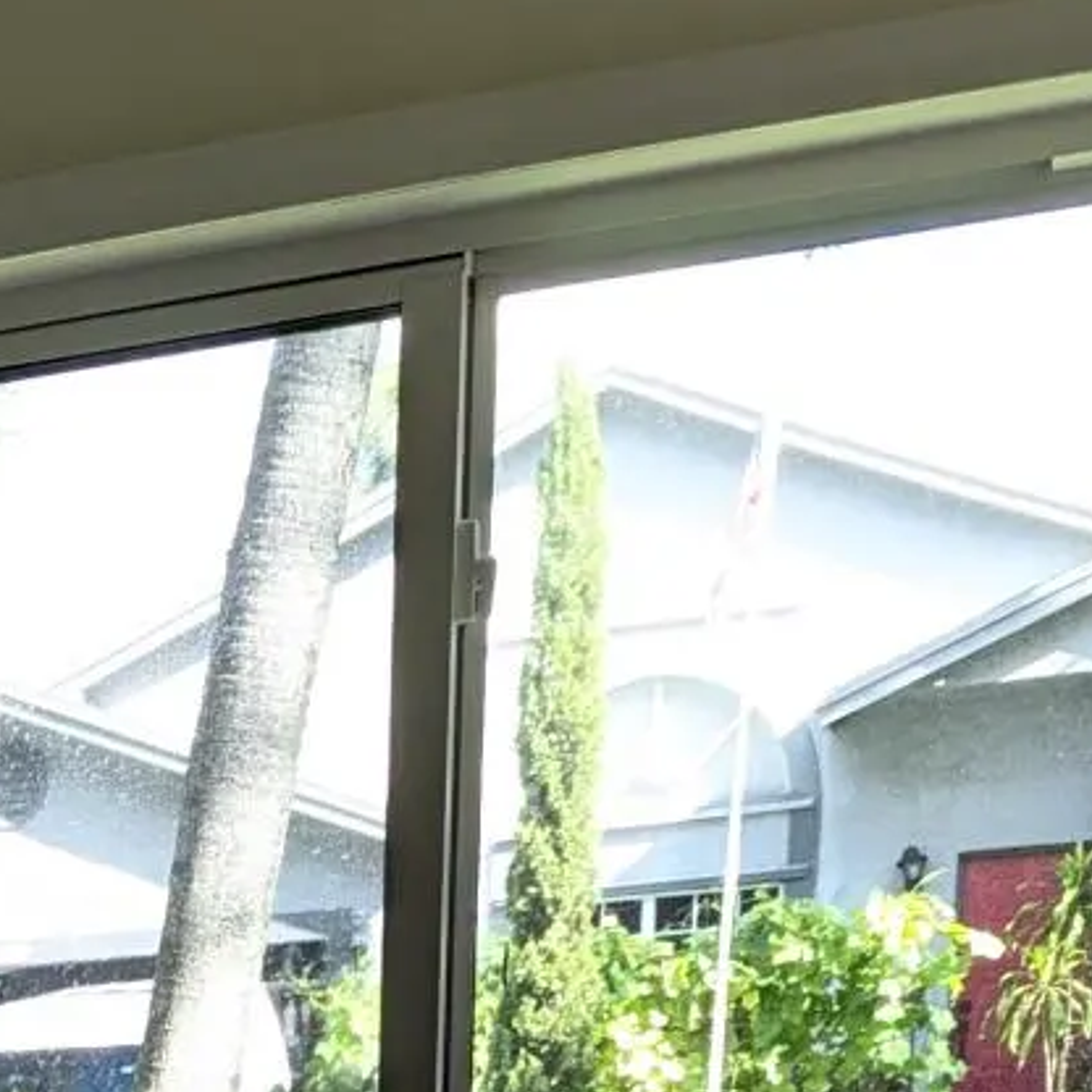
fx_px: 3640
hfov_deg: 15.1
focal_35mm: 102
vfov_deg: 14.2
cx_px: -791
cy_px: 2218
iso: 29
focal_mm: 6.81
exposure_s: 1/57.4
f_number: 1.85
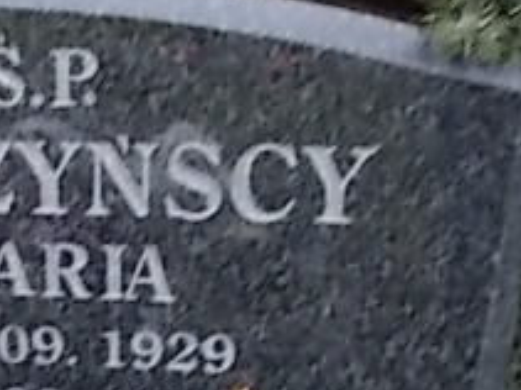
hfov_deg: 23.6
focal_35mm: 79
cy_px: 363
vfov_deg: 18.3
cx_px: -10
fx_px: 1188
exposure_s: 1/25
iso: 200
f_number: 3.2
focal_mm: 4.6
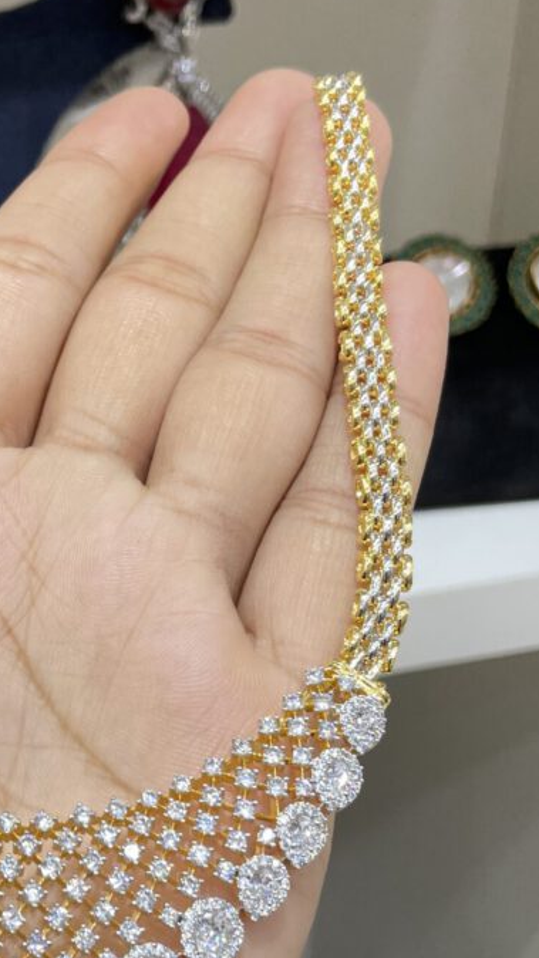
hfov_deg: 20.7
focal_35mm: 56
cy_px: 632
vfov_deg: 36.9
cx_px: -3
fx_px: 1423
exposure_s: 1/100
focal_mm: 4.2
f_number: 1.6
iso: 40
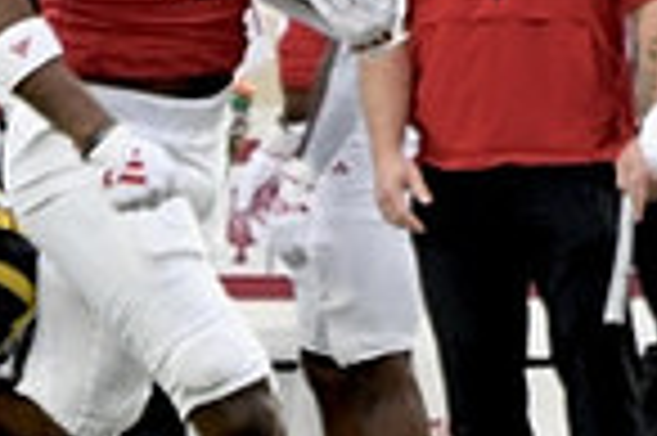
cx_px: 90
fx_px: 34782
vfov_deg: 0.7
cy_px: 49
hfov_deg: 1.1
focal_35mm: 1908
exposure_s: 1/1000
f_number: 5.6
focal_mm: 320
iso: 2500
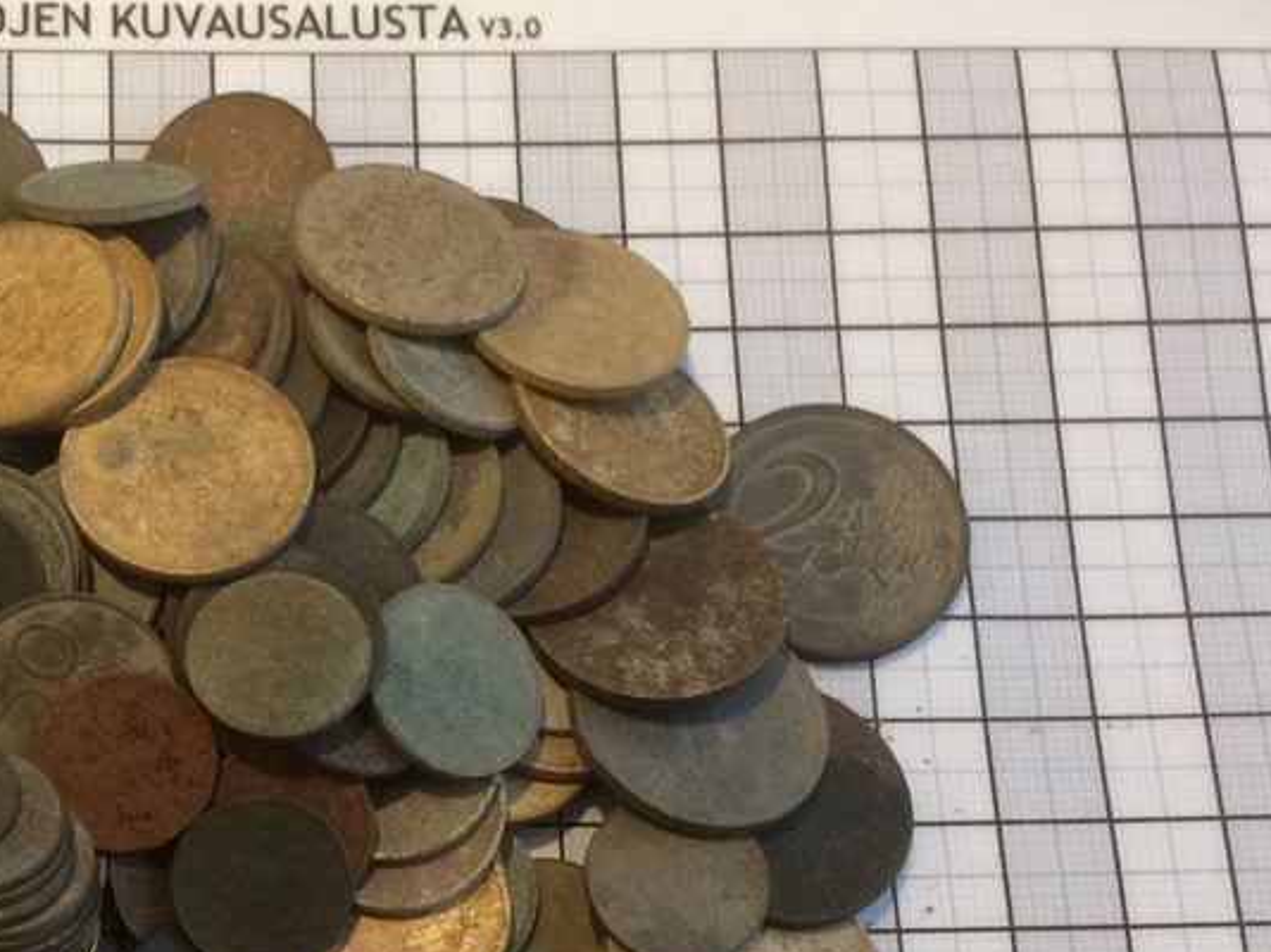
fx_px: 2129
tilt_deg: -75.1
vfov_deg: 24.4
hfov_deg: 32.0
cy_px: 869
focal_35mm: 58
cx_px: 187
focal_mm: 4.15
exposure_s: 1/33
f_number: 2.2
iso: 200
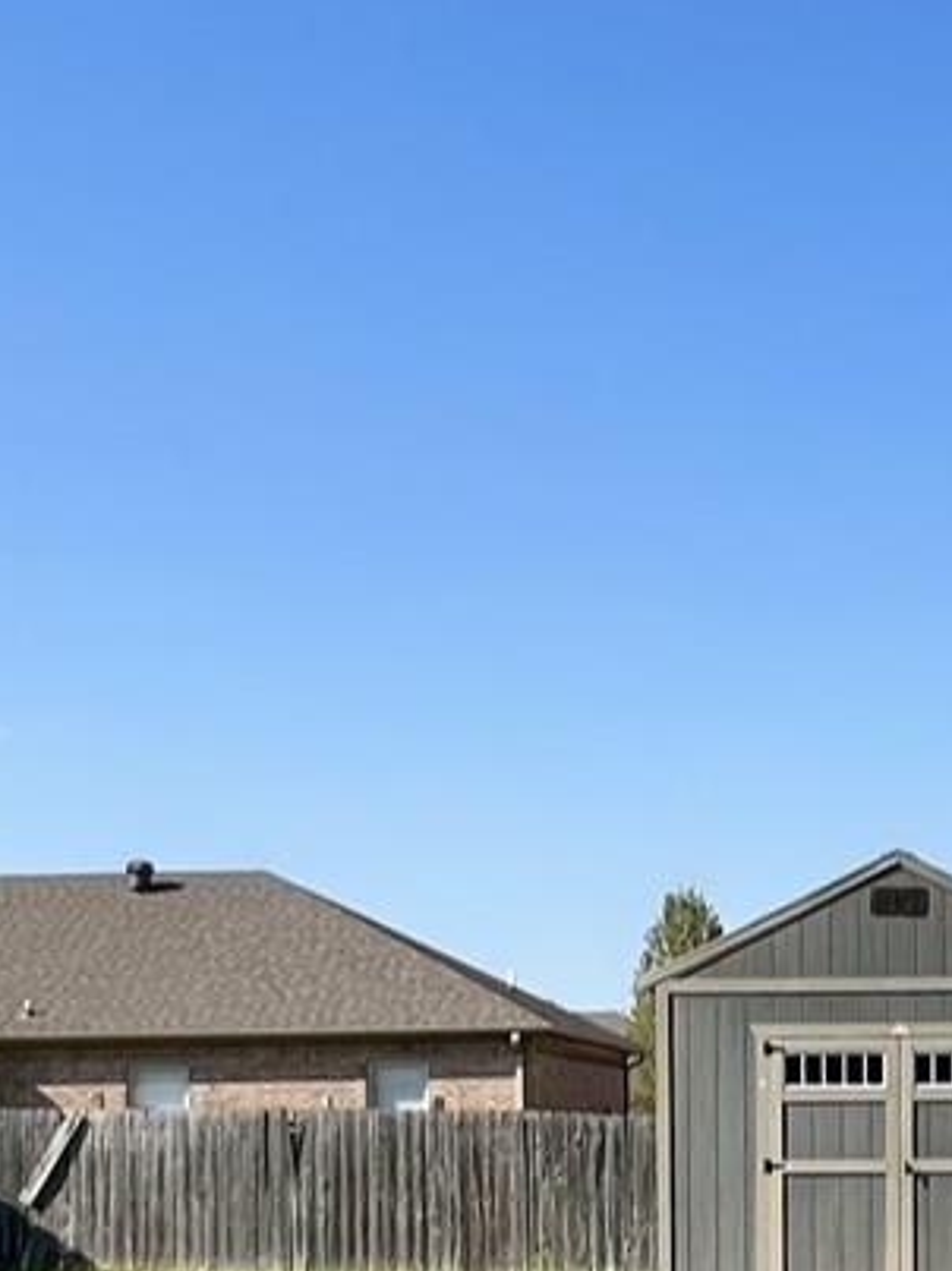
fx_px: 2421
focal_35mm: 66
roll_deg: +0.4
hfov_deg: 21.7
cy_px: 1175
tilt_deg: -2.1
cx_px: 870
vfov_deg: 28.1
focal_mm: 1.57
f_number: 1.8
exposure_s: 1/1672
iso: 32
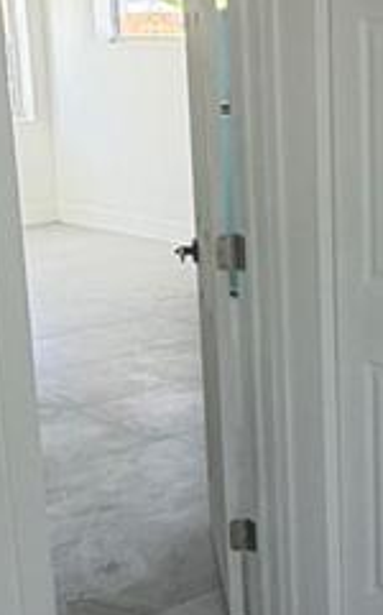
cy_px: 339
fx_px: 1240
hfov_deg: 16.9
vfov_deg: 27.9
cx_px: 439
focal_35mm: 74
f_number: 2.2
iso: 125
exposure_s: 1/121
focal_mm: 2.22
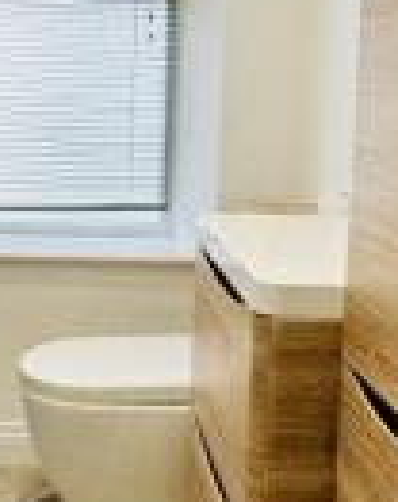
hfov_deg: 24.7
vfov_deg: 30.4
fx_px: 902
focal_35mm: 61
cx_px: 117
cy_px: 109
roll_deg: -1.2
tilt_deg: -3.0
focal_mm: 2.22
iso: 100
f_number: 2.2
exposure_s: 1/100
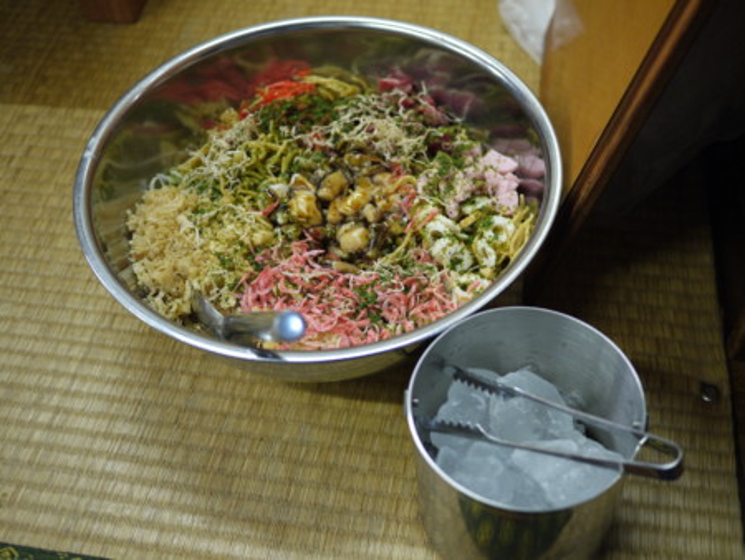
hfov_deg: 46.8
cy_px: 280
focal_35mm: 40
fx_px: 861
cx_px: 372
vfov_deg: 36.0
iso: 320
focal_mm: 20
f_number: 1.7
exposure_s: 1/30
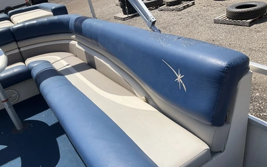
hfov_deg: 61.2
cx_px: 133
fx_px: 226
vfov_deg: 40.4
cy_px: 100
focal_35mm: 31
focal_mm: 3
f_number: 1.8
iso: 25
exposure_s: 1/2141
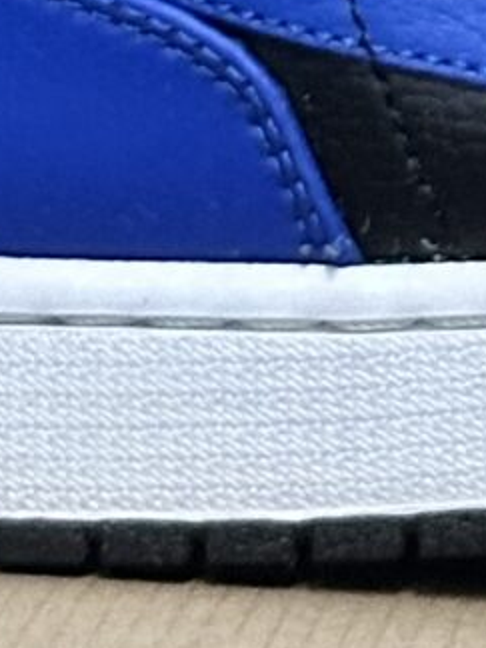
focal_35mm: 379
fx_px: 7095
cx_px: 1122
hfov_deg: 3.9
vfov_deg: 4.9
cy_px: -1630
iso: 500
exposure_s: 1/40
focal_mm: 6.86
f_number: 1.78
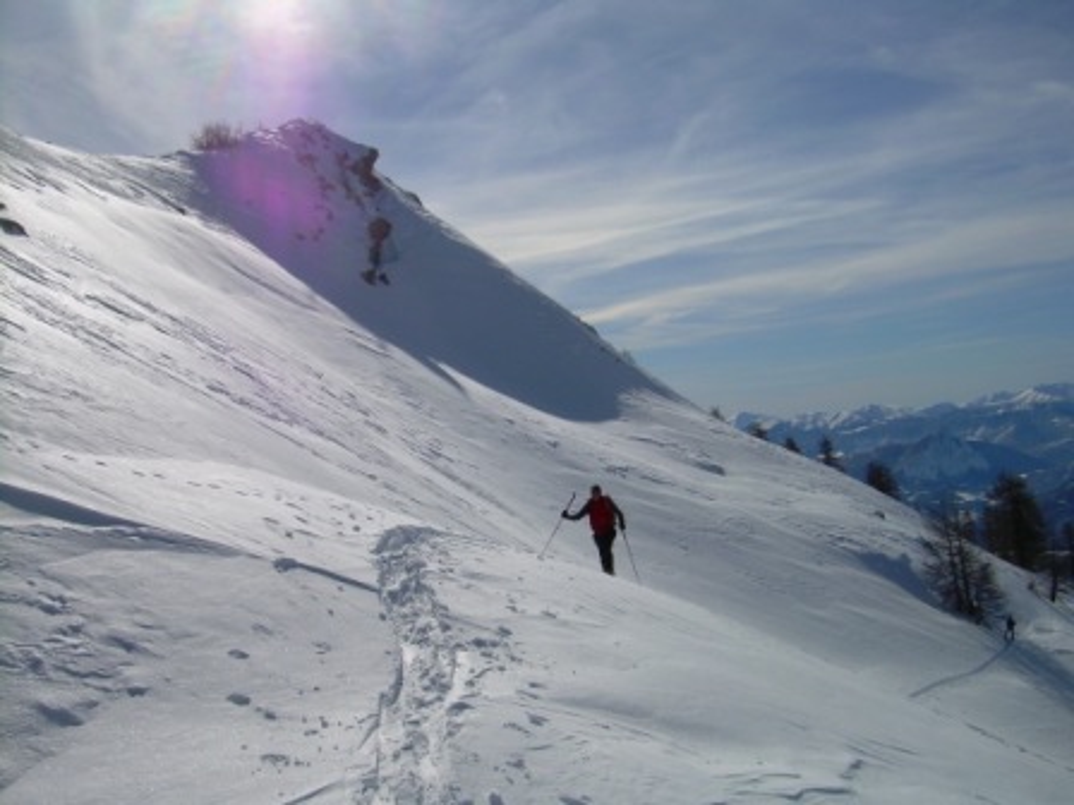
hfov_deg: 49.0
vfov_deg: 37.7
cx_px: 537
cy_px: 402
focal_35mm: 38
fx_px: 1179
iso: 50
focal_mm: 6.3
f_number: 4.6
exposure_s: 1/1542
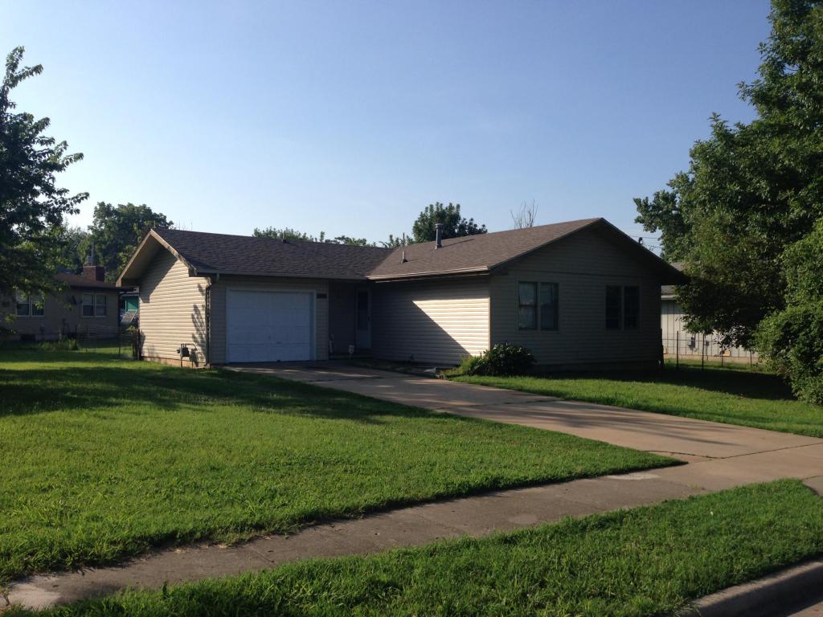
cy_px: 308
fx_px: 785
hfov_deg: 55.4
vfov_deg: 42.9
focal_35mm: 33
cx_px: 412
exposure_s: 1/1391
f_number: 2.4
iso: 50
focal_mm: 4.13
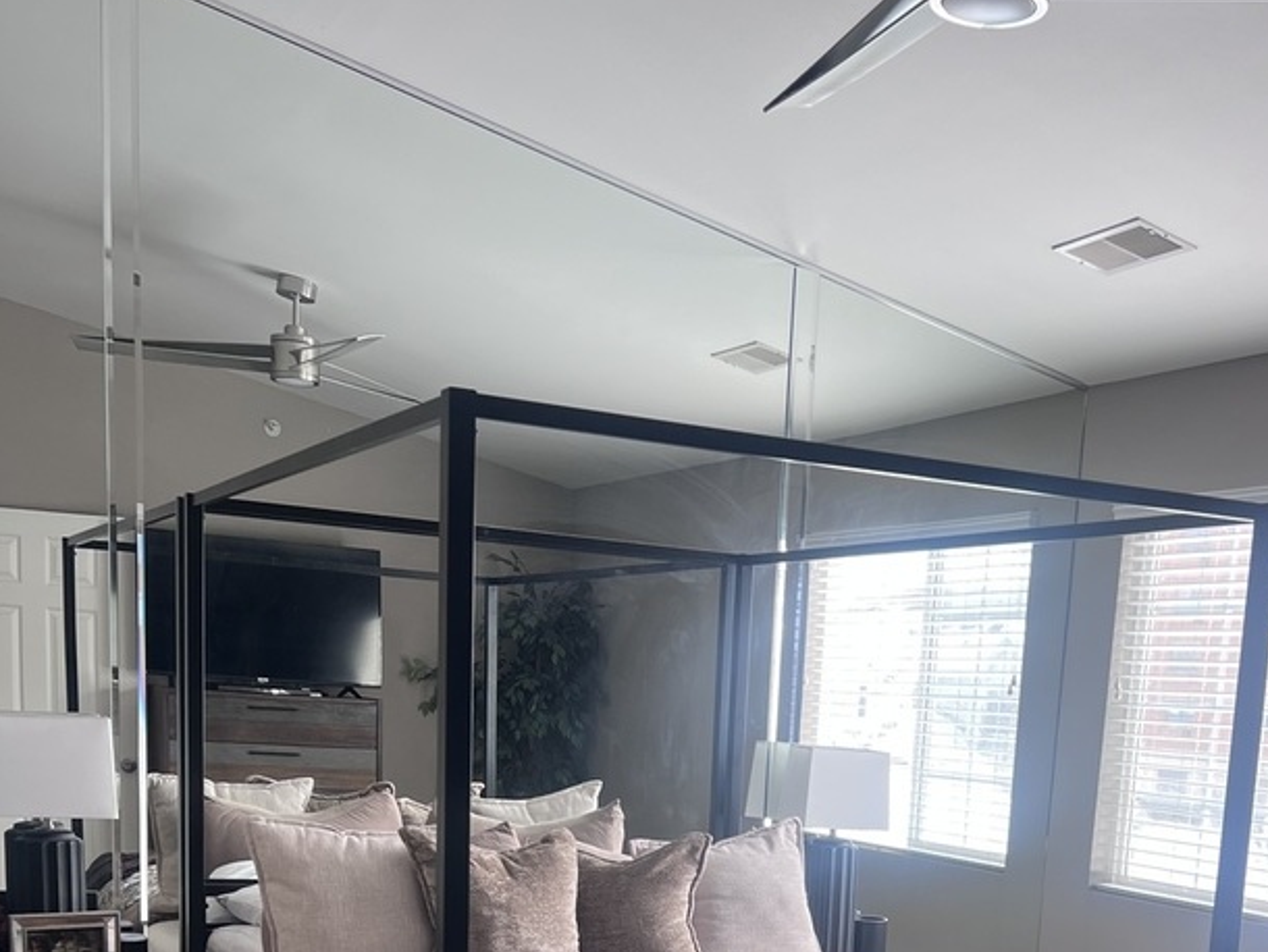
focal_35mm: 46
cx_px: 809
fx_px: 1686
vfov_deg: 29.1
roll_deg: -3.9
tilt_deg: -8.9
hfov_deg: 40.9
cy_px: 994
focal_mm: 5.7
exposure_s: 1/121
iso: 50
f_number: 1.5
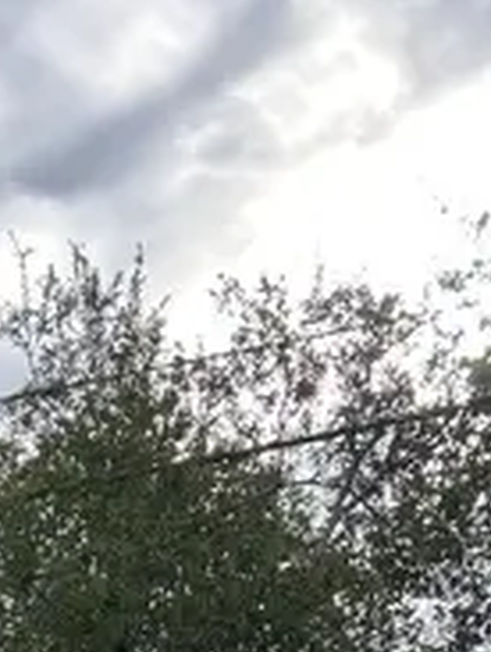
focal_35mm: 104
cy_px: 1188
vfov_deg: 15.9
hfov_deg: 13.3
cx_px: -292
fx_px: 1960
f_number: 1.5
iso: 50
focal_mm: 5.7
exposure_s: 1/1135
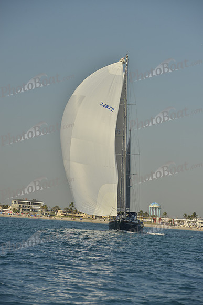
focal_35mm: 165
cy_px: 152
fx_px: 1395
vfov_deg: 12.4
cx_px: 102
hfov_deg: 8.3
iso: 200
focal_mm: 165
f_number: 9
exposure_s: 1/640
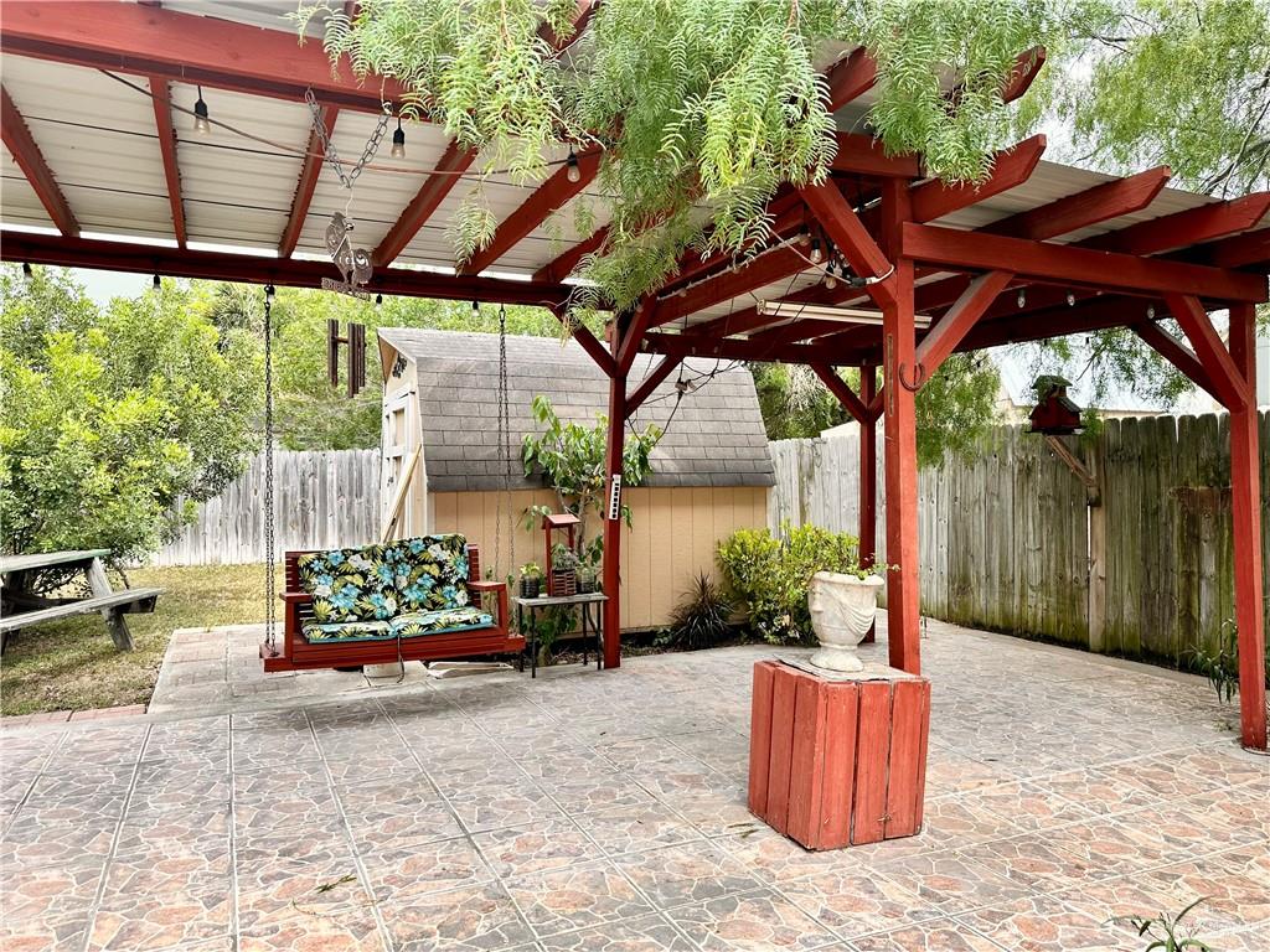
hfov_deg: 71.6
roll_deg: -0.2
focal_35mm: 24
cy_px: 476
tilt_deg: +1.4
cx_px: 635
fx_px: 881
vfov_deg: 56.8
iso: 80
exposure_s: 1/836
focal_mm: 6.86
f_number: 1.78
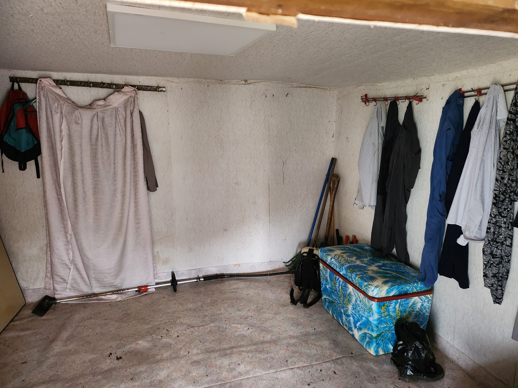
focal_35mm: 24
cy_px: 194
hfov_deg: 71.6
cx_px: 259
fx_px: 359
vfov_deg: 56.8
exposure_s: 1/24
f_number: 1.8
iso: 500
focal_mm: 5
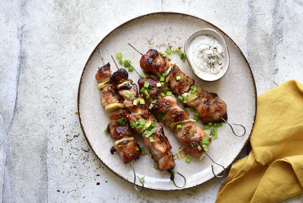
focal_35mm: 60
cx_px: 152
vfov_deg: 22.6
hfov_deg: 33.4
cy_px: 102
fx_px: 505
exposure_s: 1/2.5
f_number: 14
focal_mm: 60
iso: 250
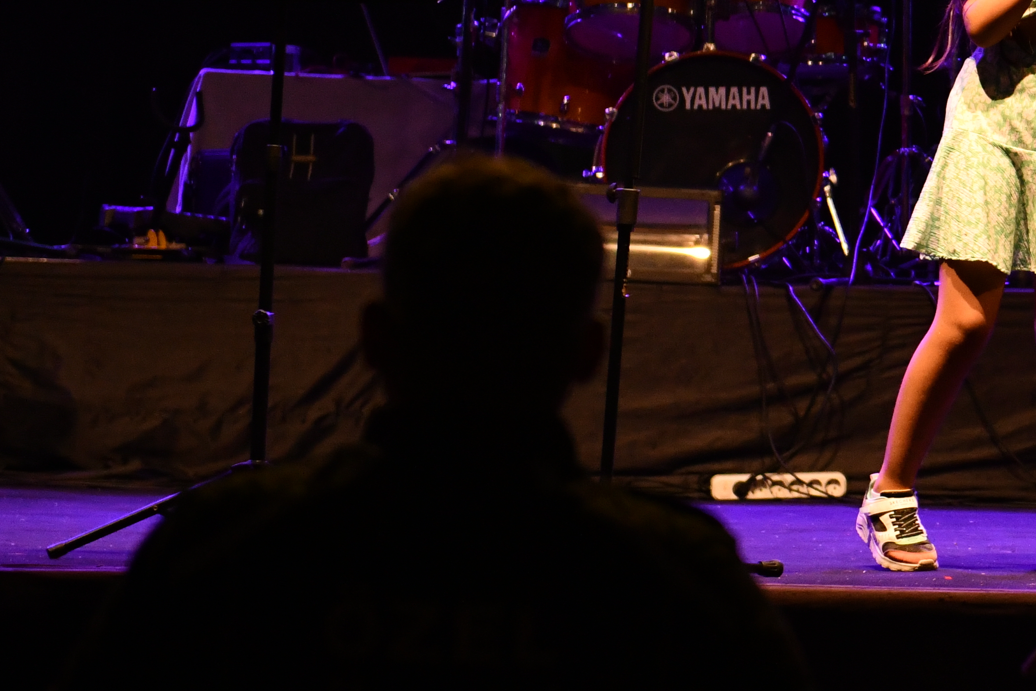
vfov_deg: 5.6
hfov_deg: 8.2
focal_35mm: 245
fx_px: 7050
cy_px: -29
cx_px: 1593
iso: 1600
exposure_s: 1/500
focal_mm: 70
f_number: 2.8
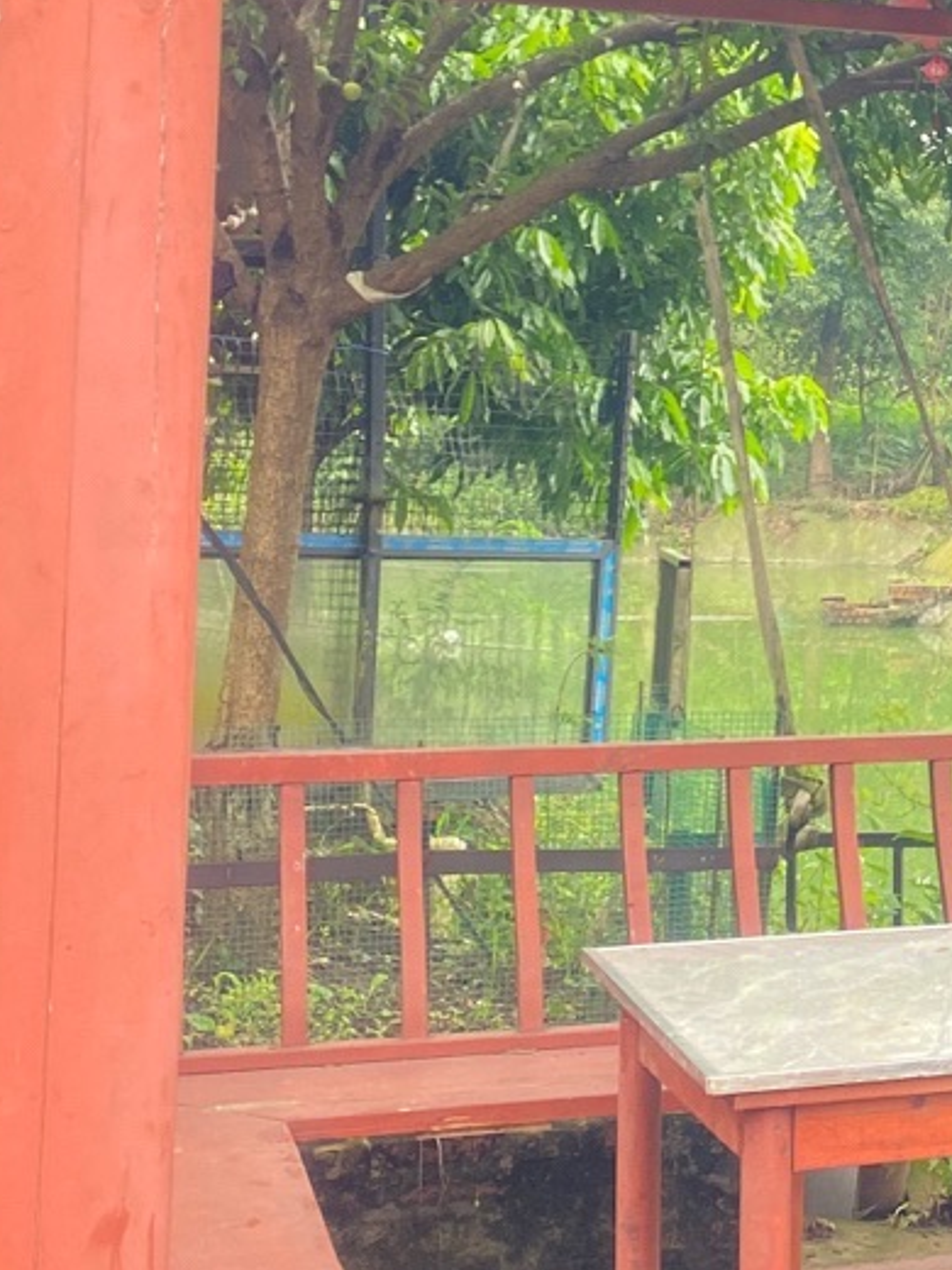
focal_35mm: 75
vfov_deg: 25.6
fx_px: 2750
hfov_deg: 18.2
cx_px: 1258
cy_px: 291
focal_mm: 4.25
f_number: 1.8
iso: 32
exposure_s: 1/121
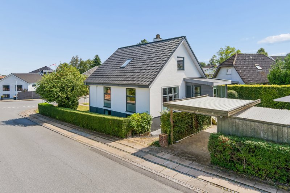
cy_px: 96
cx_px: 145
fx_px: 169
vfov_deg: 59.5
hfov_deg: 81.2
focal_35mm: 21
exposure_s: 1/1250
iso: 200
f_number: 4
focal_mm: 14
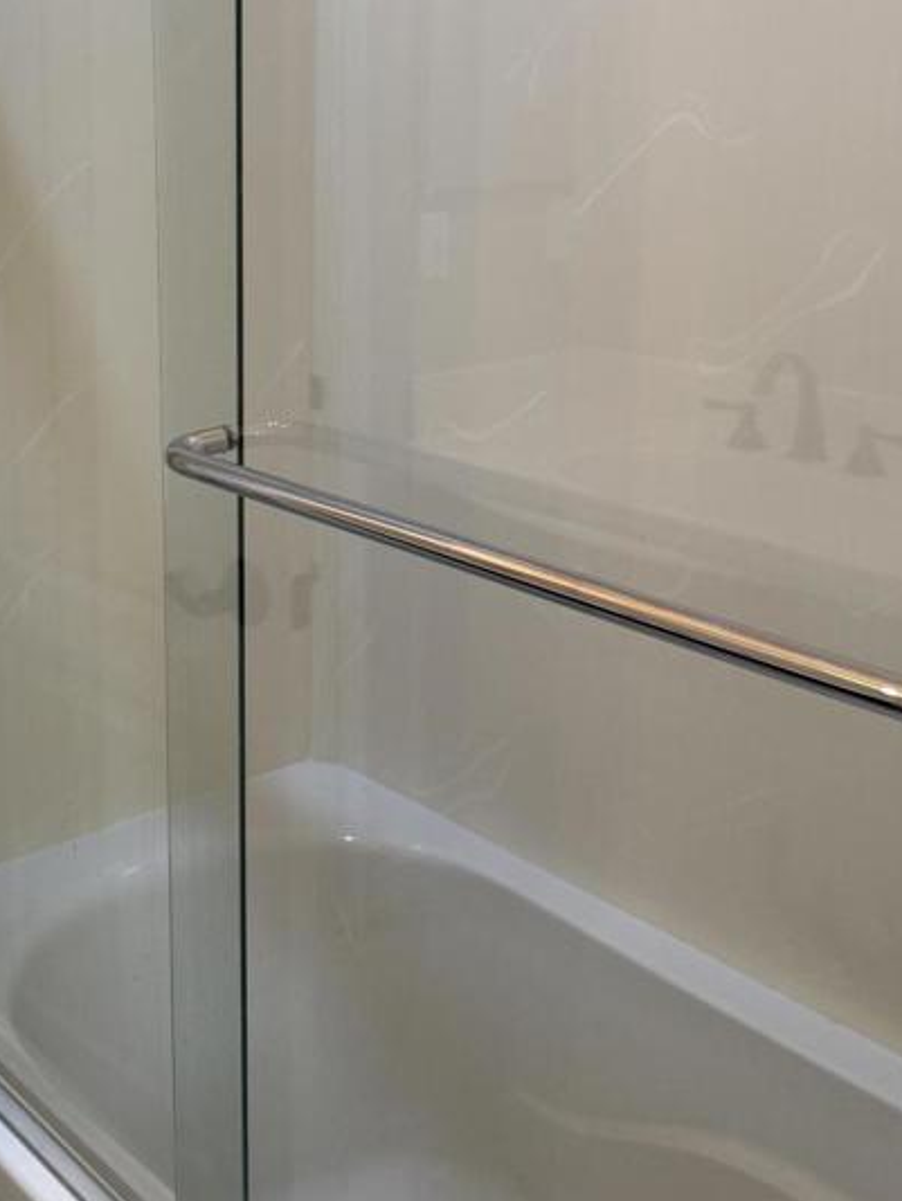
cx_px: 277
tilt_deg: -9.7
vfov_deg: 40.2
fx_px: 1597
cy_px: 319
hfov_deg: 31.2
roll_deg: -1.2
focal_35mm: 46
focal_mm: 6.76
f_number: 1.78
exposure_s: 1/120
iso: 160
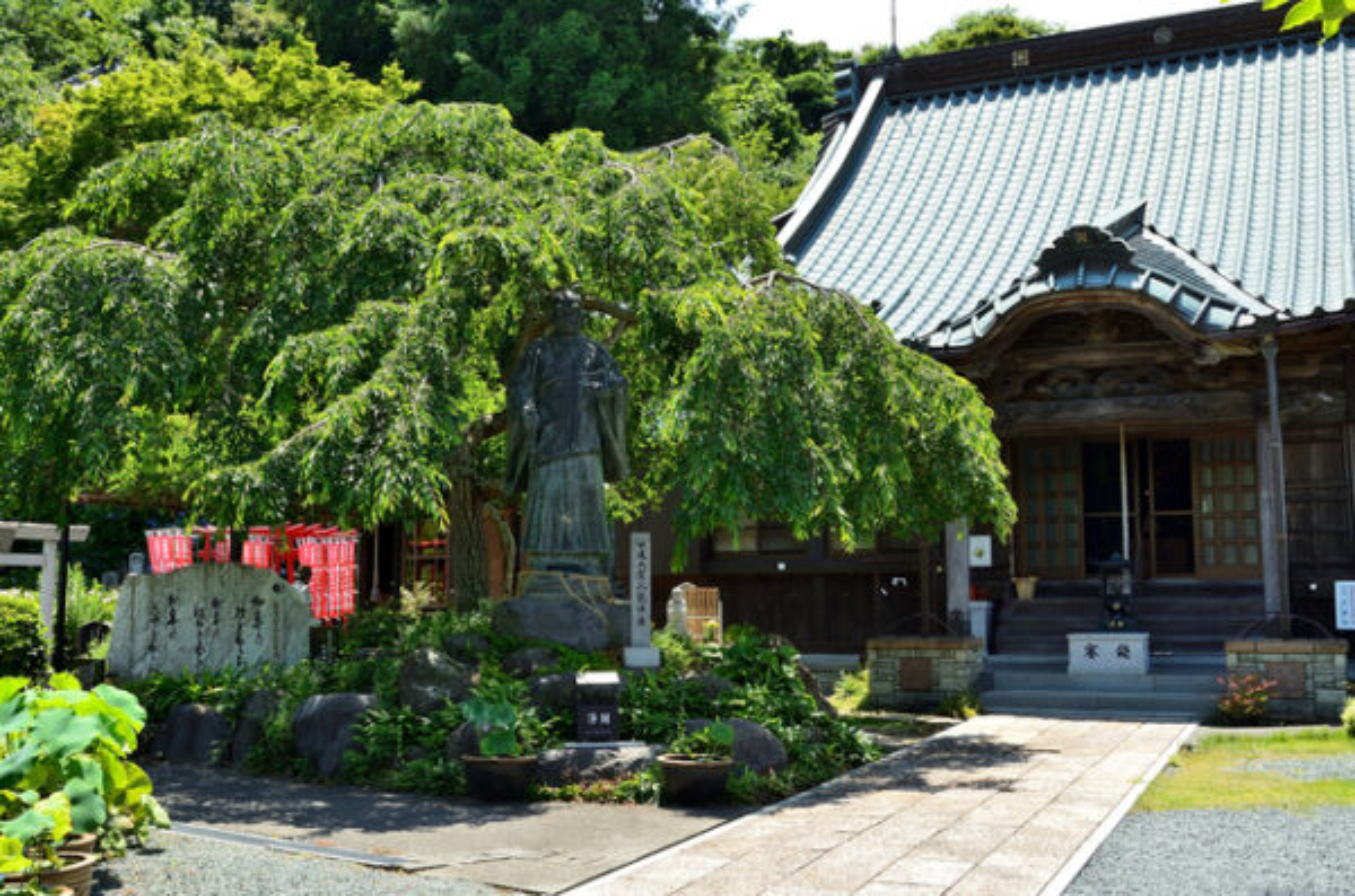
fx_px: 1464
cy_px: 448
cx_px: 678
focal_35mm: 39
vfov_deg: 34.0
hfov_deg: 49.7
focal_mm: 26
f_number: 11
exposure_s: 1/125
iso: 200
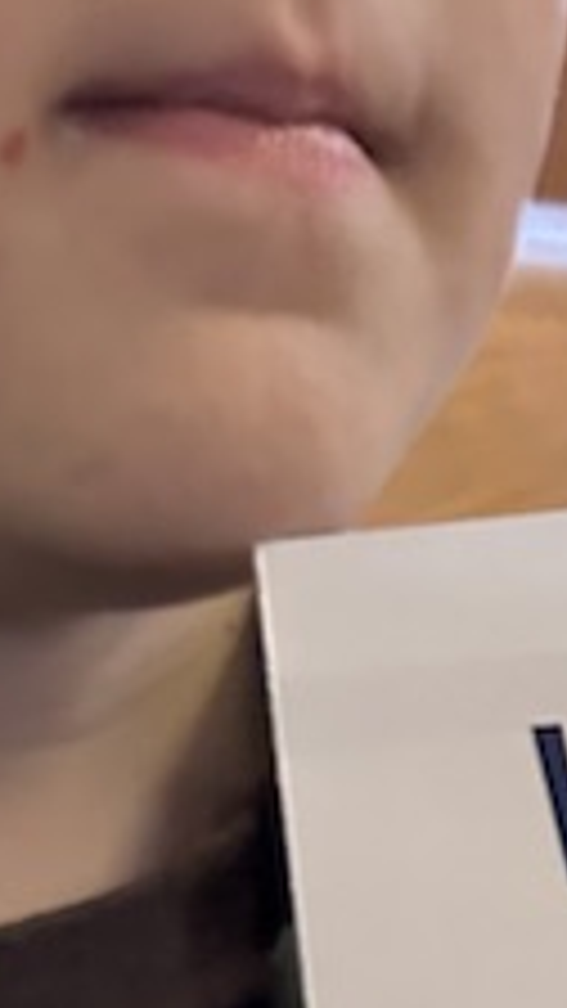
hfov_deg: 10.5
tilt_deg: -16.7
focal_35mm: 105
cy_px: 1143
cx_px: 1179
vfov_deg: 19.4
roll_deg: -1.0
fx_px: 2806
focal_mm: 6.86
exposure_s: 1/60
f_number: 1.78
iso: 640
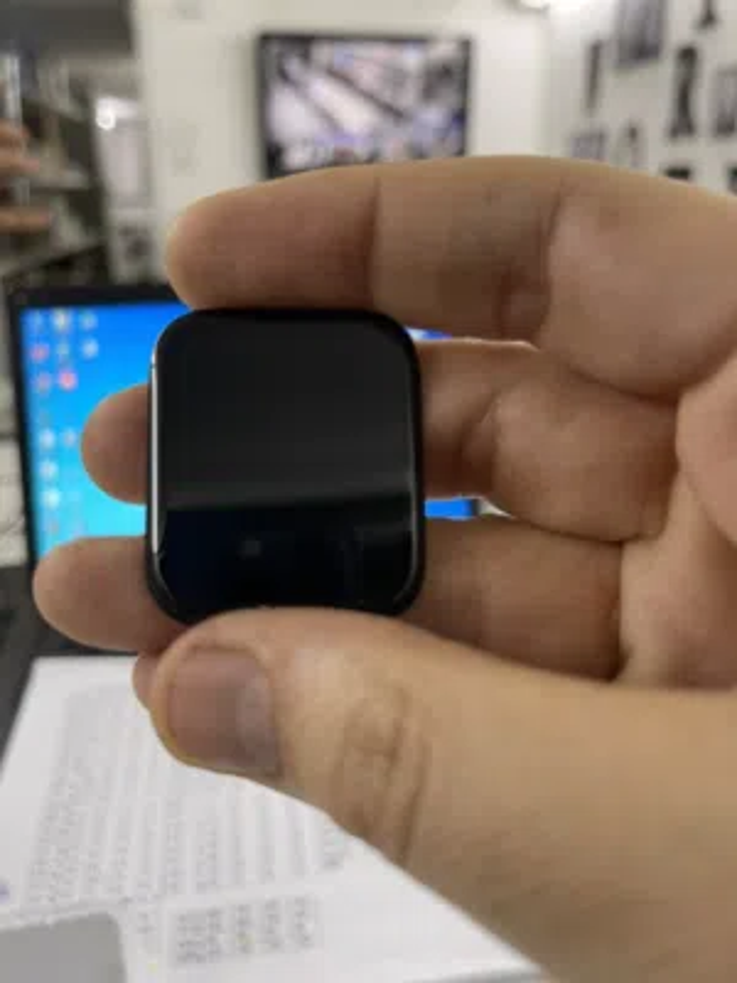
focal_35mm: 26
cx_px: 368
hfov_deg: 53.1
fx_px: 738
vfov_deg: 67.3
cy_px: 492
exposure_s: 1/50
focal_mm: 5.1
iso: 125
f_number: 1.6
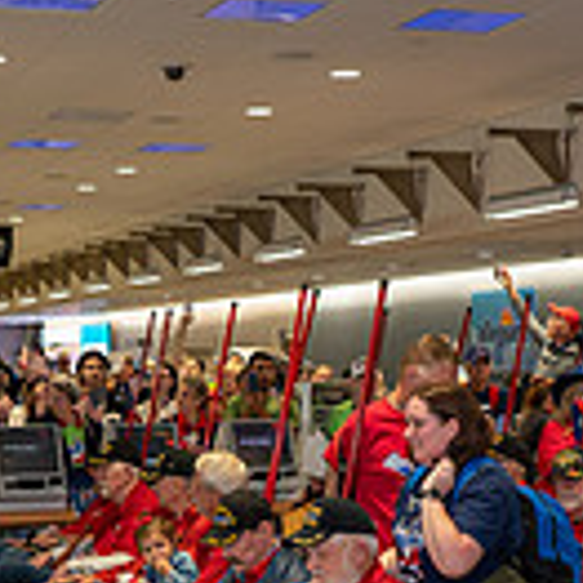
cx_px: 249
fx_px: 1715
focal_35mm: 90
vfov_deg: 19.0
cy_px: 503
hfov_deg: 19.3
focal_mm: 24
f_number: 4.5
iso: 560
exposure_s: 1/40
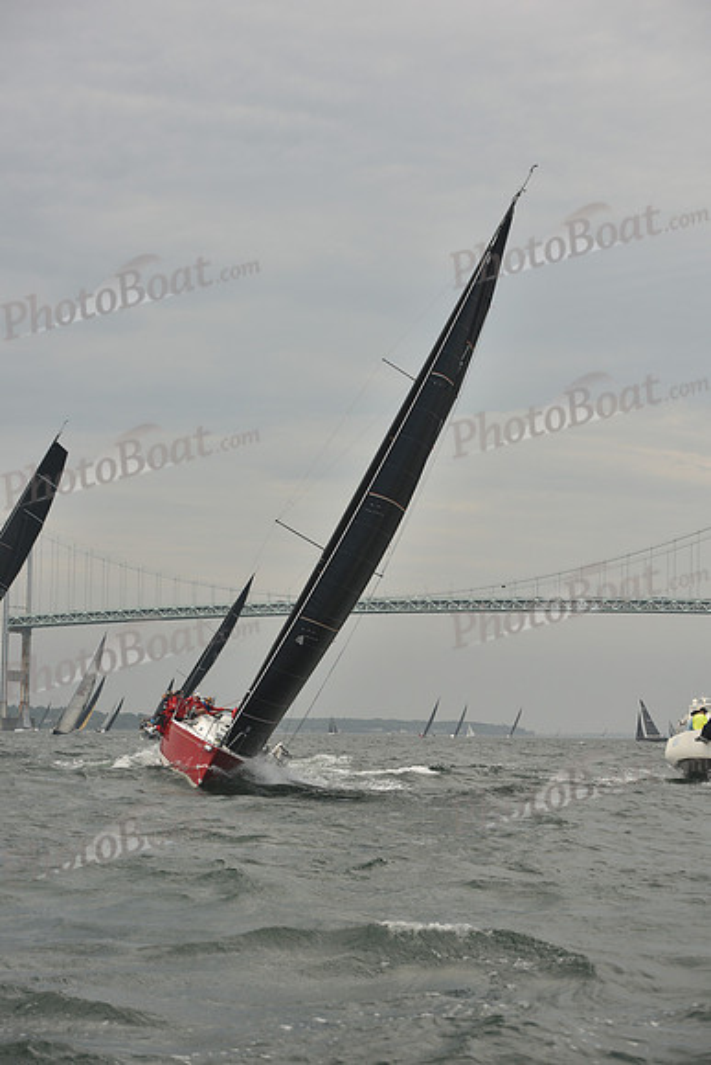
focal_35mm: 78
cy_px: 532
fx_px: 2309
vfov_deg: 26.0
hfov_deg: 17.5
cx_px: 356
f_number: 5.6
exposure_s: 1/640
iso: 250
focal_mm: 78
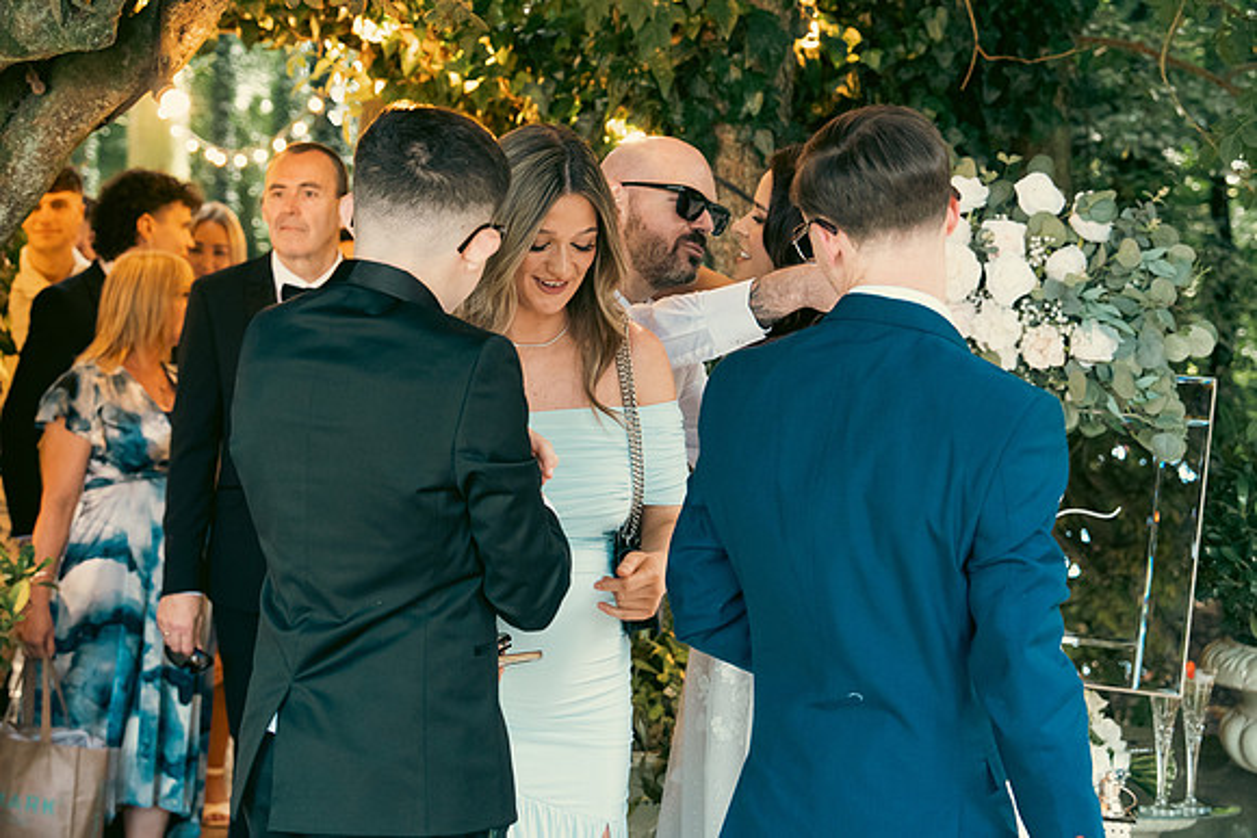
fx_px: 2549
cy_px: 419
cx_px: 628
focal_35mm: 73
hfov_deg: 27.7
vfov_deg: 18.7
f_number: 3.5
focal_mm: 49
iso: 1600
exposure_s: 1/200
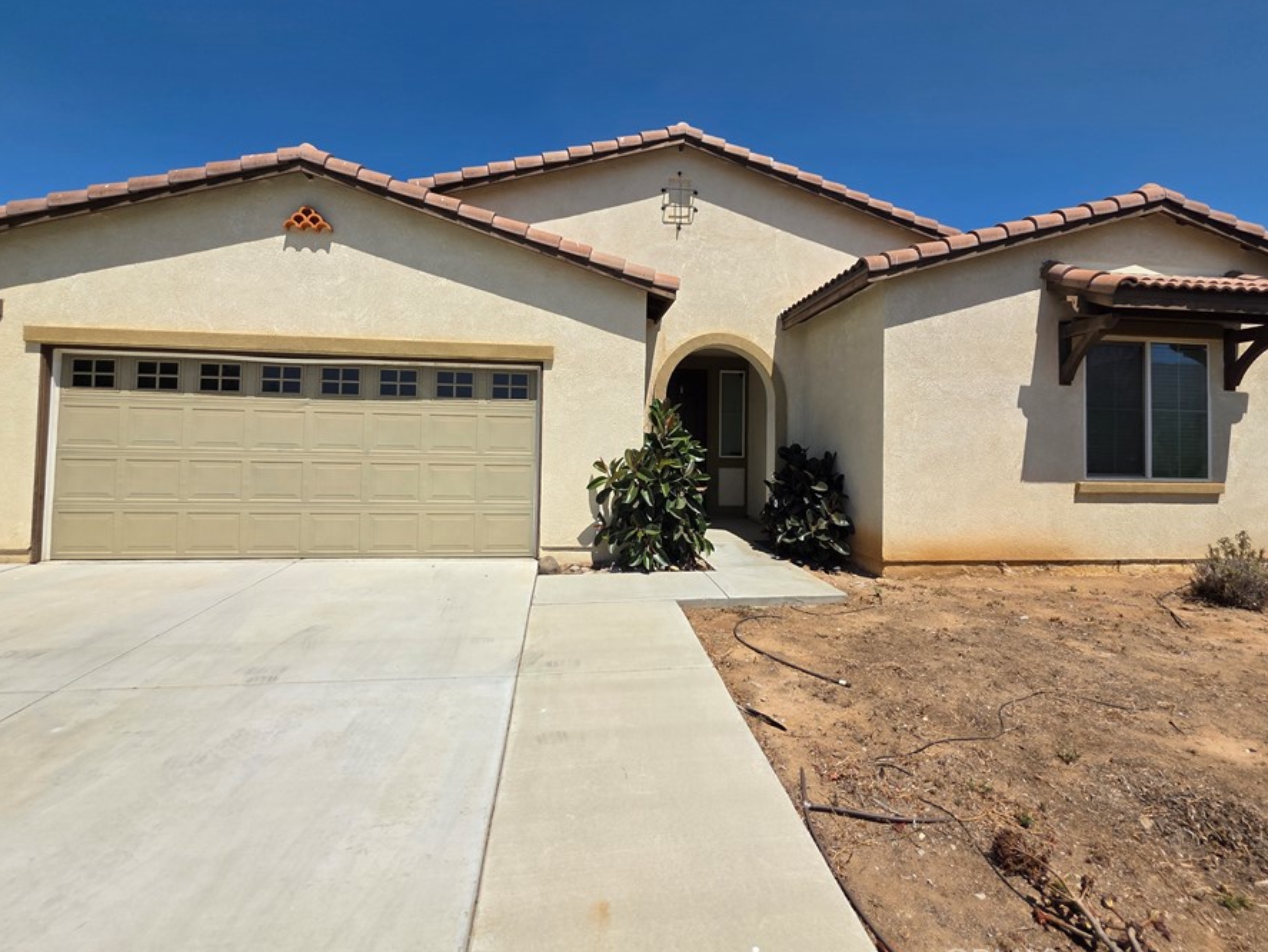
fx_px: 550
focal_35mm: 15
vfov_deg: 81.6
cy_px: 433
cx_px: 632
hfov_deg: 98.1
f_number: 1.9
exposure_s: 1/4037
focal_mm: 2.2
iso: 40
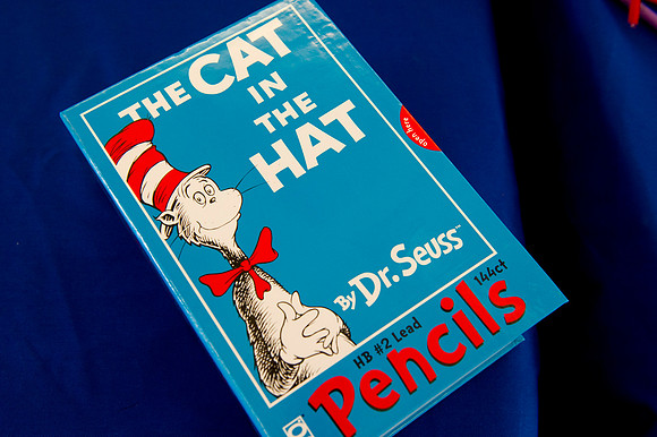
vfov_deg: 33.4
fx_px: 730
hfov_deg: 48.5
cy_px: 218
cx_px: 328
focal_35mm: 40
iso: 1250
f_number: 5.6
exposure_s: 1/60
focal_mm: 40
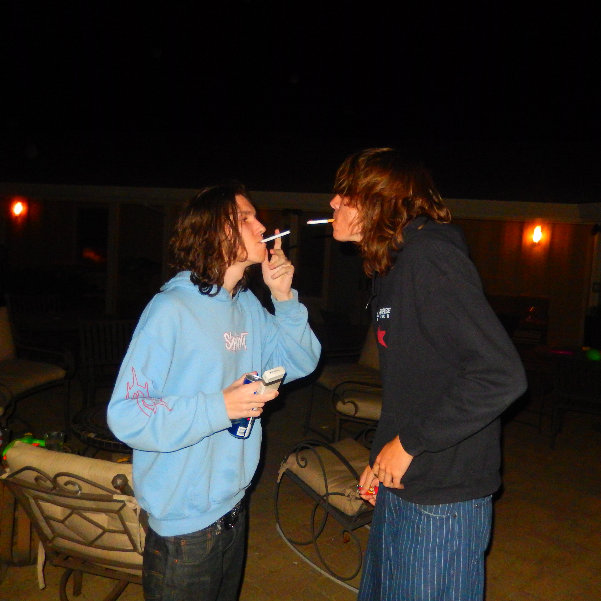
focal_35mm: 30
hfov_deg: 53.9
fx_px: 589
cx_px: 336
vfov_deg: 54.0
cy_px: 305
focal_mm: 4.5
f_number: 6.8
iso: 900
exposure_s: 1/30
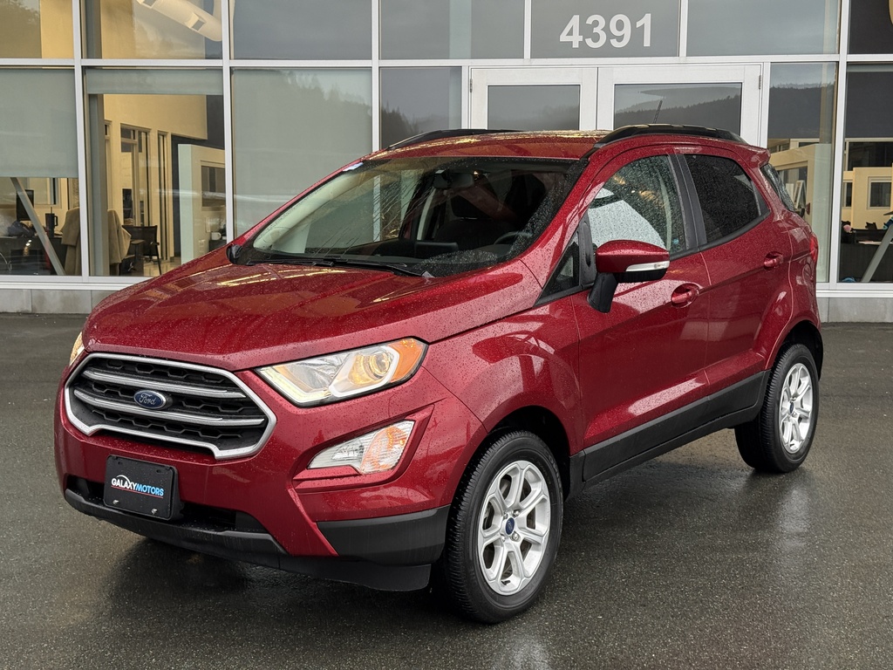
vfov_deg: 30.3
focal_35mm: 48
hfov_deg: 39.7
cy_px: 335
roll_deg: +0.4
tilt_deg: -5.0
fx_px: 1238
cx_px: 446
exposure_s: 1/114
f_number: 1.78
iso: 100
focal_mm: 6.76
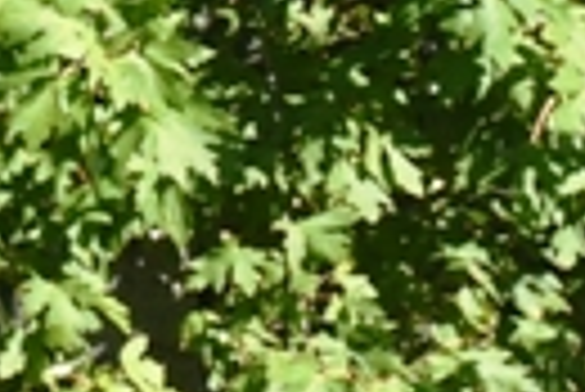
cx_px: 1742
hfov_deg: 0.6
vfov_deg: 0.4
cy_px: 1102
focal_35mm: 3550
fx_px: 57751
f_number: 14
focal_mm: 300
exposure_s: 1/640
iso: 1250
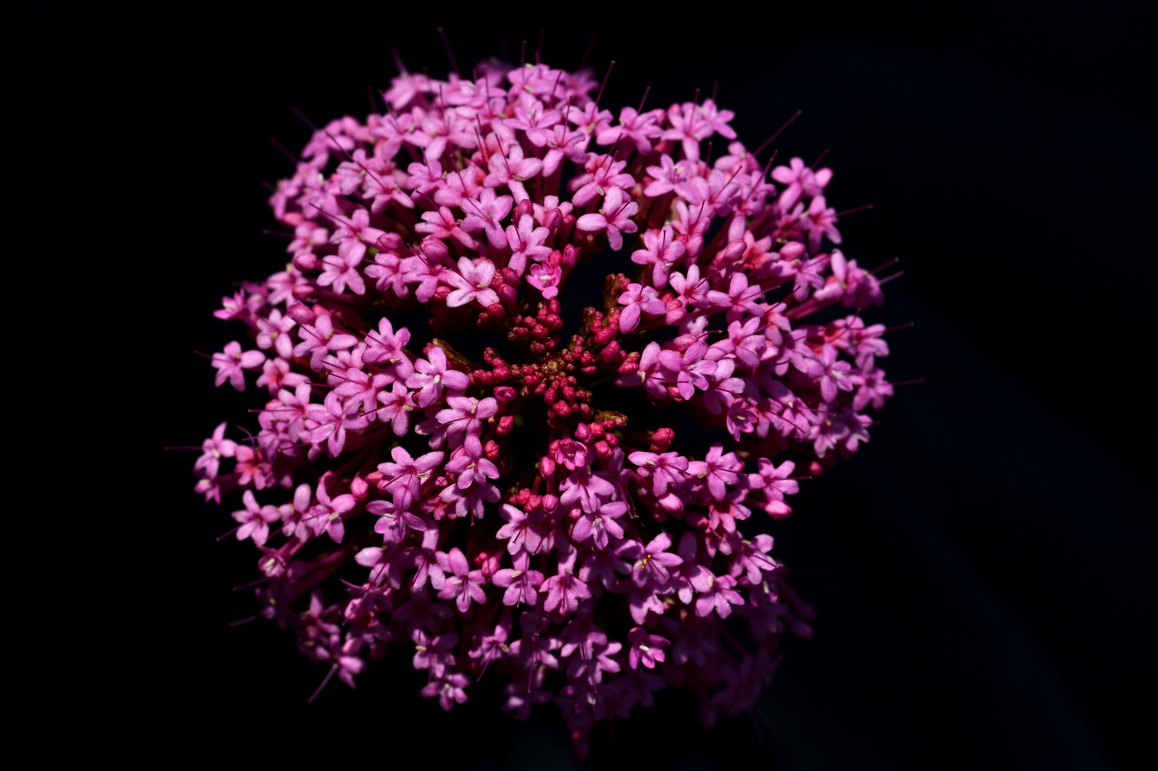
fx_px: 6429
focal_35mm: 200
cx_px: 579
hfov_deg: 10.3
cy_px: 386
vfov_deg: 6.9
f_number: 22
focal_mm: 200
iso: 250
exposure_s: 1/500
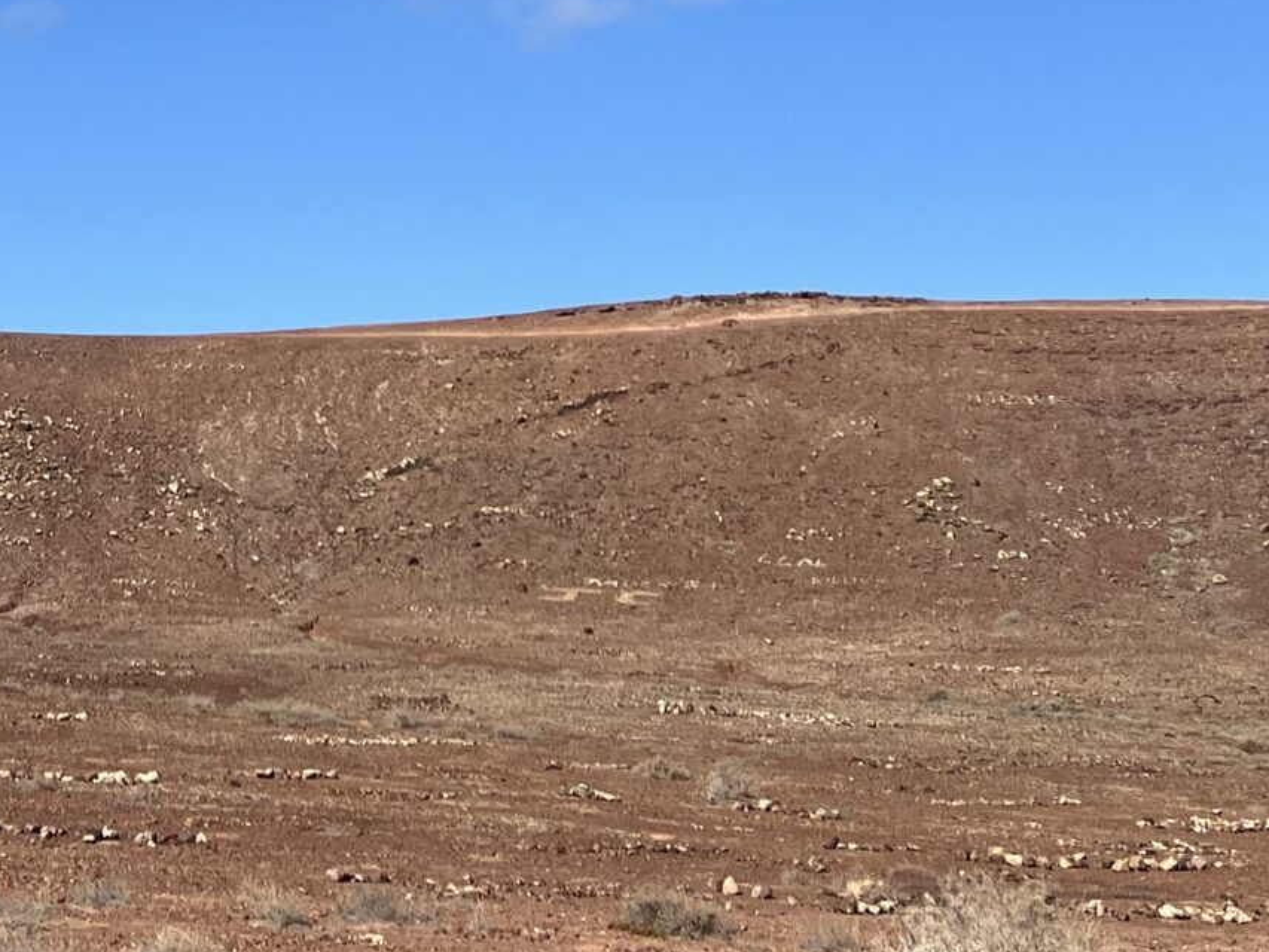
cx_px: 129
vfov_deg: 17.4
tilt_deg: +19.8
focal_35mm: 78
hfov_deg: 24.3
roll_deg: -0.4
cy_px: -376
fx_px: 2860
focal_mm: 5.7
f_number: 1.5
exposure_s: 1/5882
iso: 50
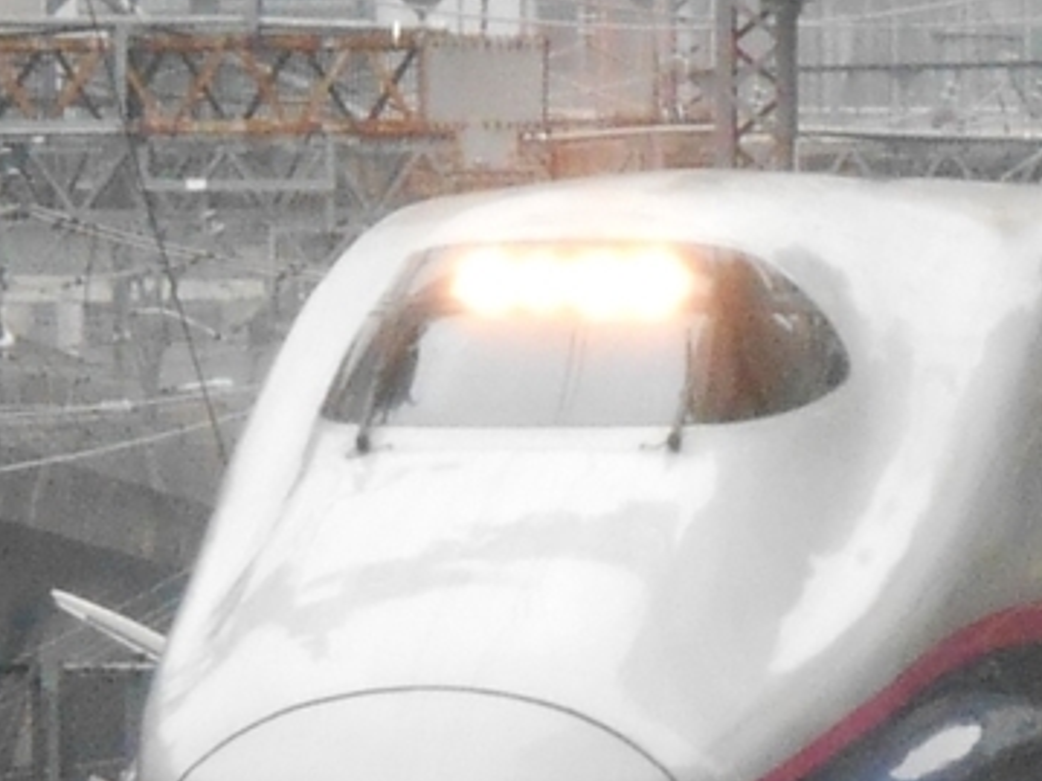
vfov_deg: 2.8
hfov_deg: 3.8
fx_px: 15708
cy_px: 418
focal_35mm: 522
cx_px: 1570
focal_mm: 27.6
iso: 500
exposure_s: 1/125
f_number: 6.5
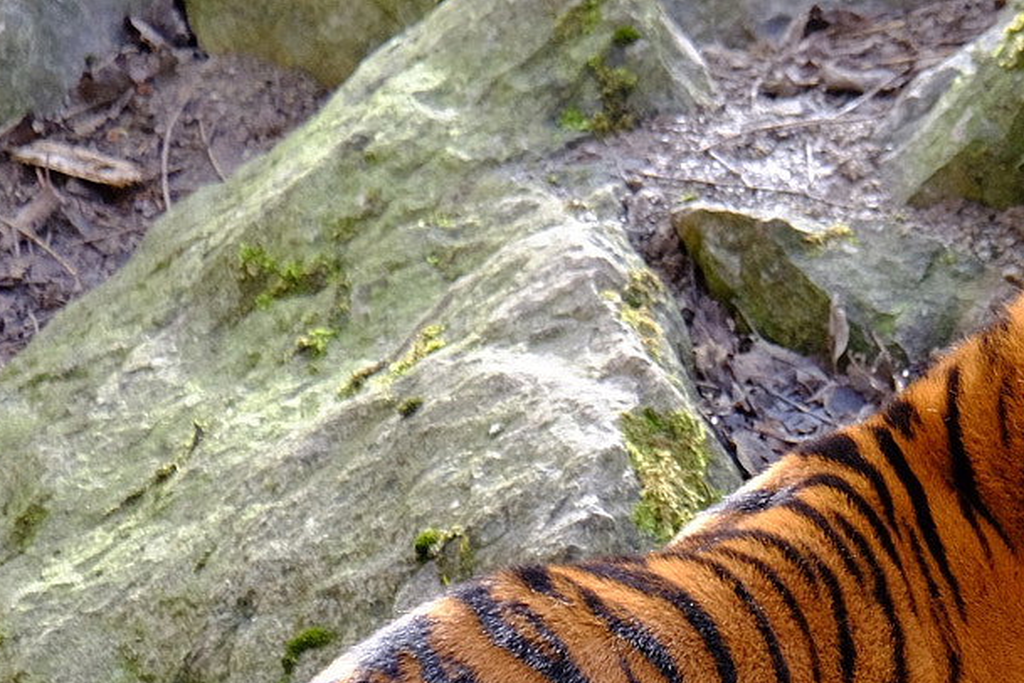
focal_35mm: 906
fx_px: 25769
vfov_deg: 1.5
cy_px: 478
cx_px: 1322
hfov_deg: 2.3
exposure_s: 1/250
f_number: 6.7
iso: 800
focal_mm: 230
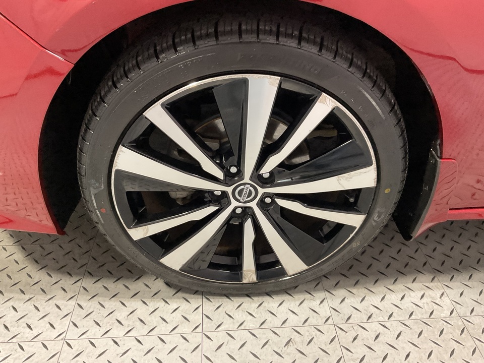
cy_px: 182
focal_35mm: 29
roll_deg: -2.4
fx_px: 405
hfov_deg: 61.7
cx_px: 242
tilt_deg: -37.4
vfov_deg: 48.2
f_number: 1.8
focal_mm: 3
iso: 250
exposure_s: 1/60
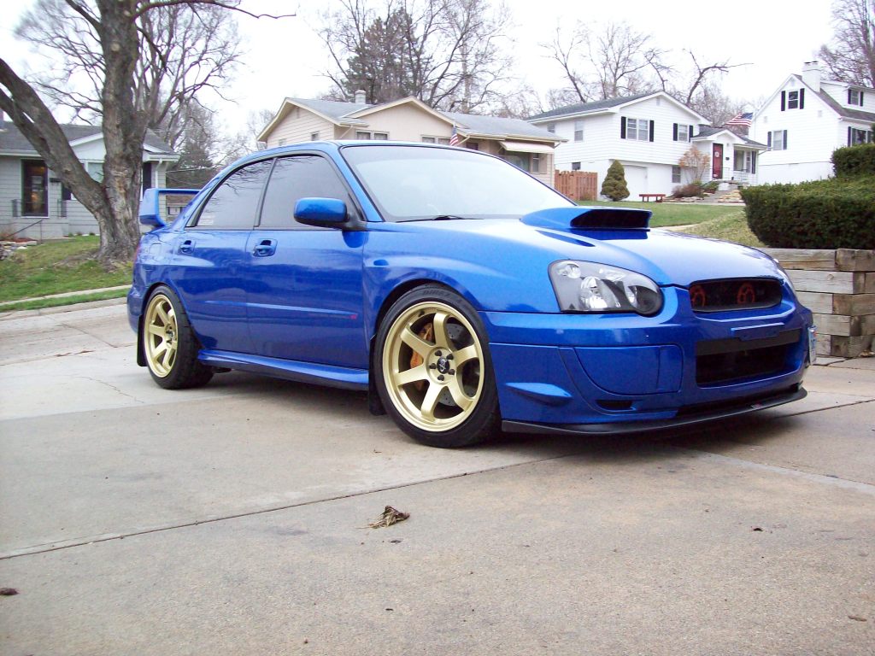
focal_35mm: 36
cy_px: 328
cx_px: 438
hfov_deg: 51.4
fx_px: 910
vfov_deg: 39.7
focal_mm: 6
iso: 200
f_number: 2.7
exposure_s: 1/101
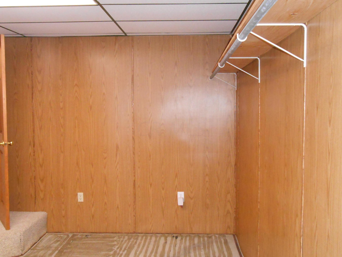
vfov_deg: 37.7
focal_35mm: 38
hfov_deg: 49.0
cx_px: 171
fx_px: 375
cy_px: 128
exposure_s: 1/30
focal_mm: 6.8
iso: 1000
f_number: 4.2
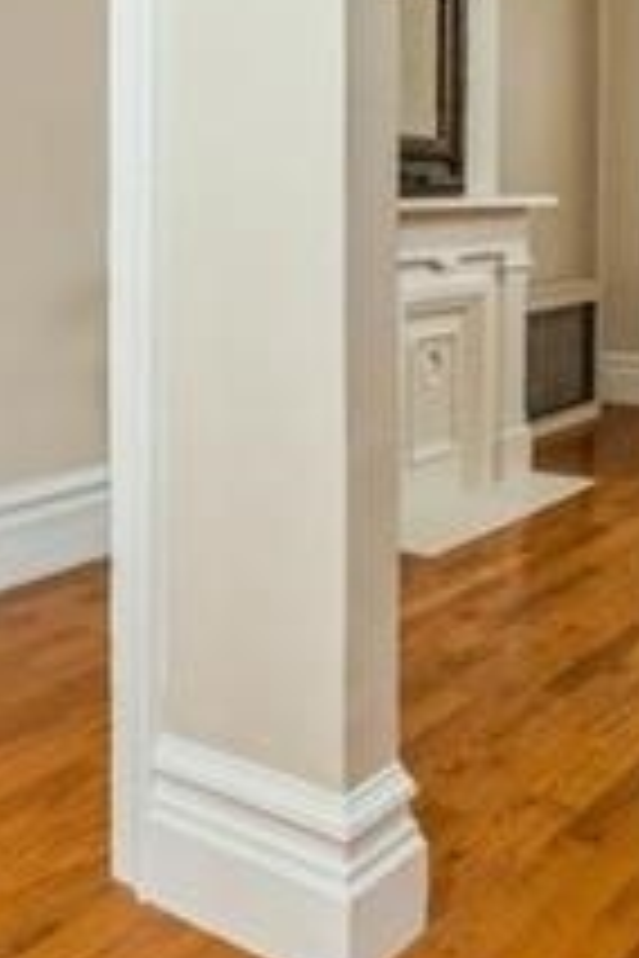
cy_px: 180
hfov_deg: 28.0
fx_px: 1278
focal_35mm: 48
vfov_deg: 39.4
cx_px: 270
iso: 100
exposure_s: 2.5
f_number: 11
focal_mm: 16
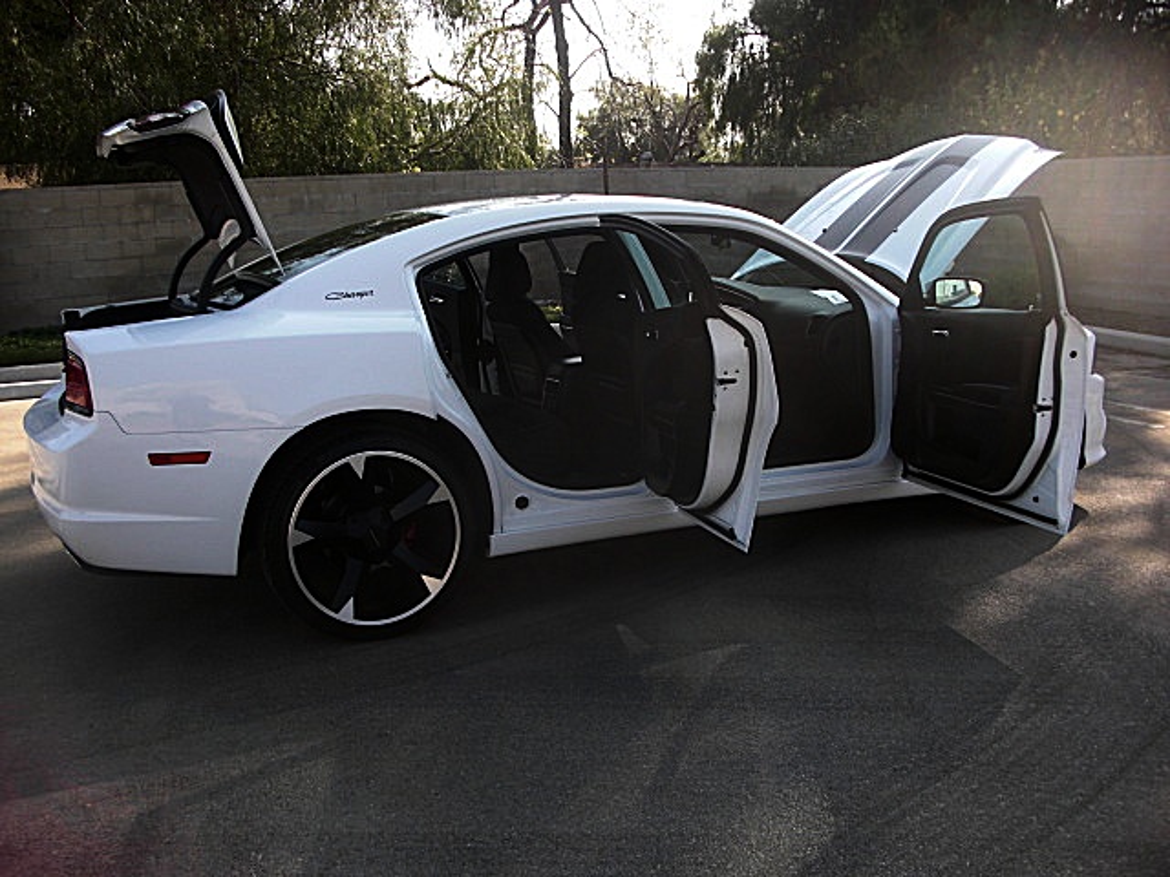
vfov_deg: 39.7
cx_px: 585
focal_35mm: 36
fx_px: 1217
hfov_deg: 51.4
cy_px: 438
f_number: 2.8
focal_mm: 6.3
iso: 50
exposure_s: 1/320
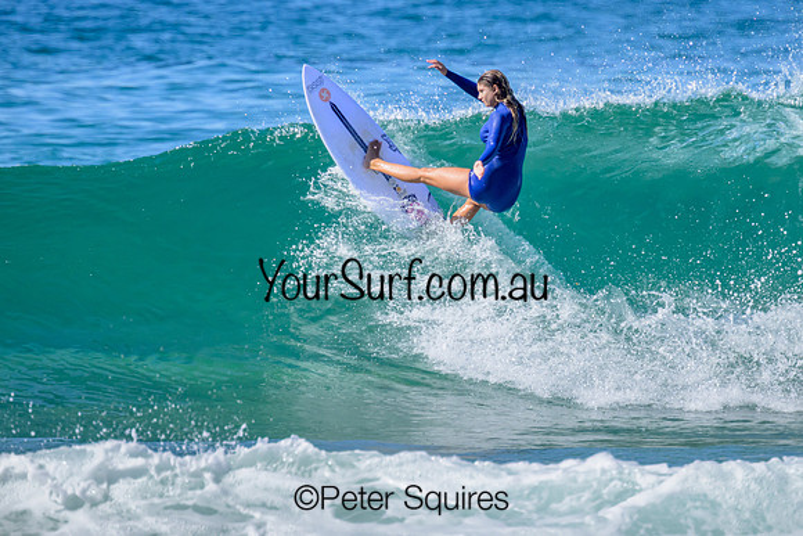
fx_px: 24319
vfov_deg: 1.3
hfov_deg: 1.9
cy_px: 193
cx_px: 498
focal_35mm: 1090
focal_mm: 800
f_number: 11
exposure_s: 1/2000
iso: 1250
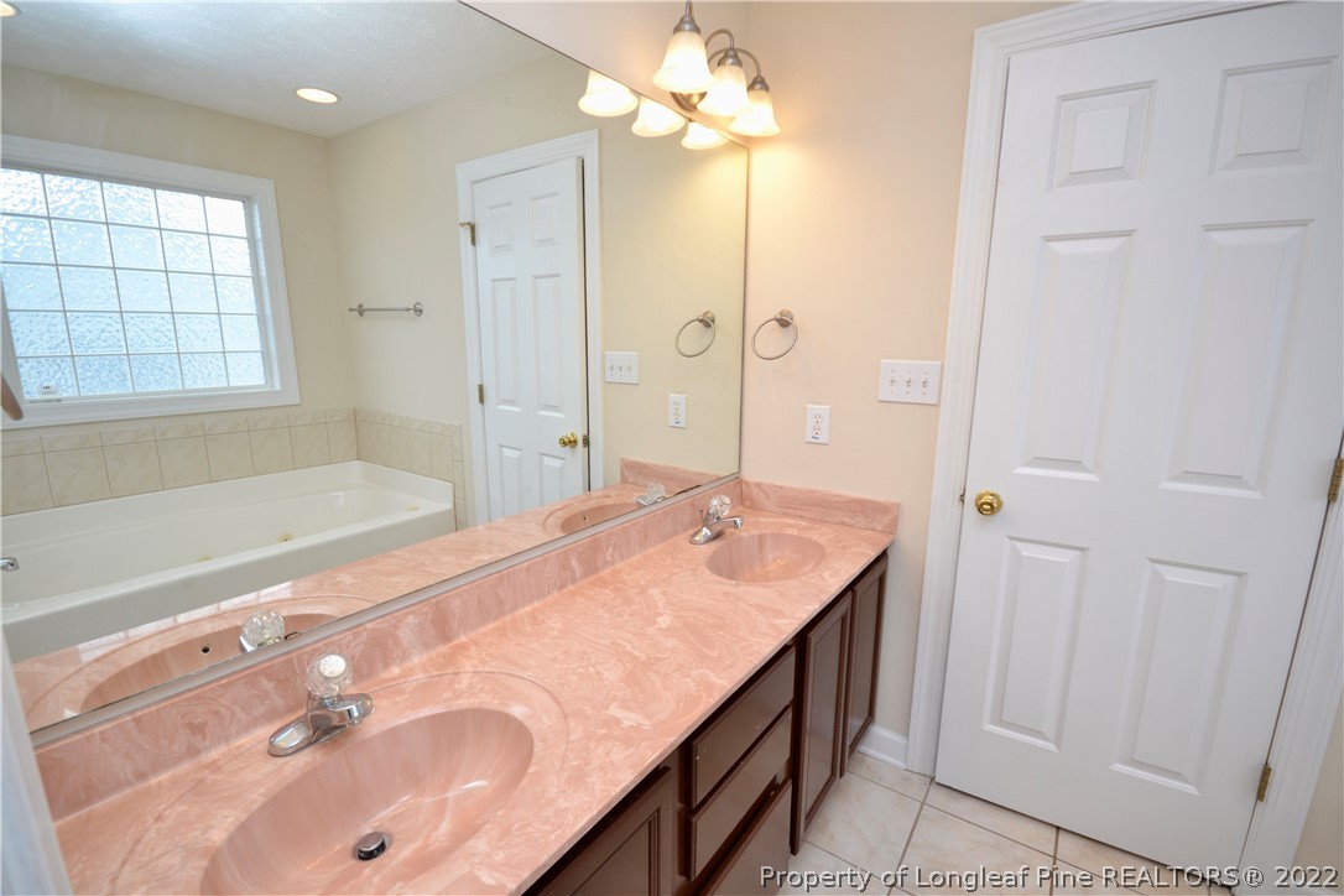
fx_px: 560
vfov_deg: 77.3
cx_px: 672
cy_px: 448
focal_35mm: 15
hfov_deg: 100.4
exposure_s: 1/125
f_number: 5.6
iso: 280
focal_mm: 10
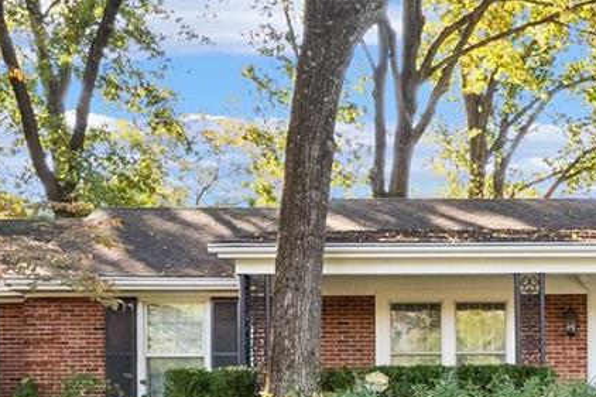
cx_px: 648
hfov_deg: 21.3
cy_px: 414
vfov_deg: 14.7
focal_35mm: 91
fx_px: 1506
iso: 400
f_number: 7.1
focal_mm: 12
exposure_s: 1/100
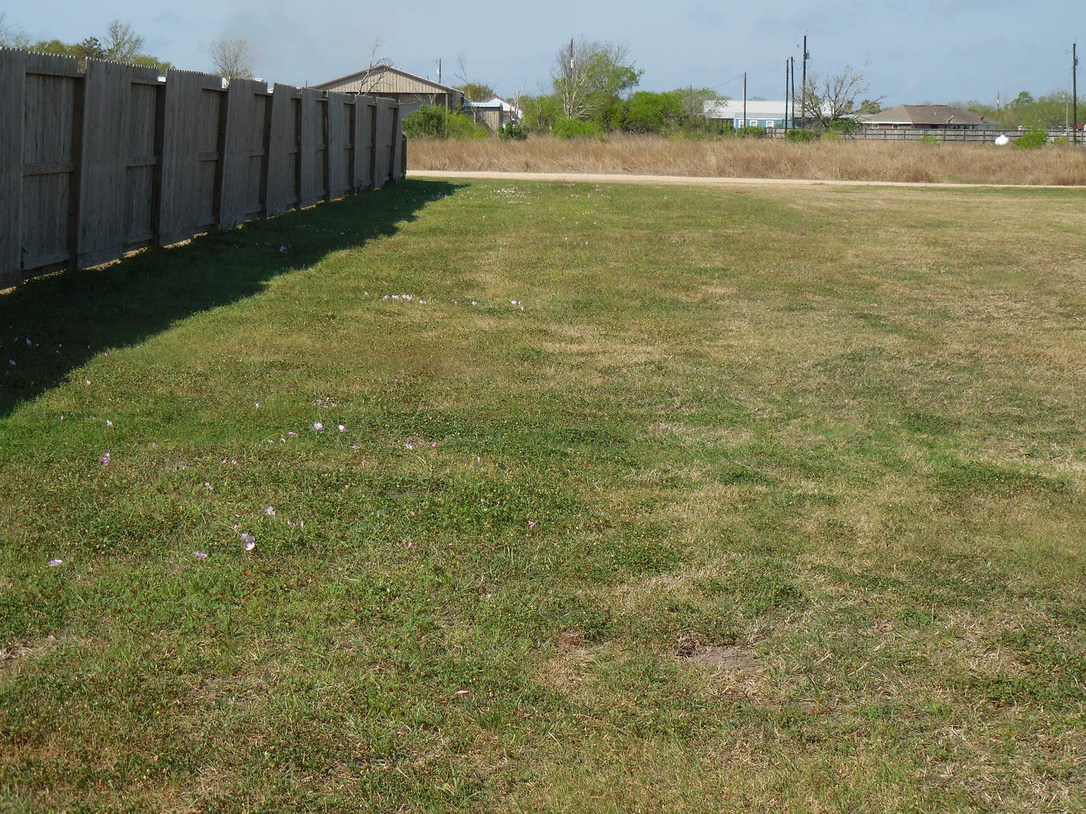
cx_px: 543
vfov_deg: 21.0
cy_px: 407
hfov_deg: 27.8
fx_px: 2196
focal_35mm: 70
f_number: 4.7
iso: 125
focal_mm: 12.6
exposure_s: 1/800
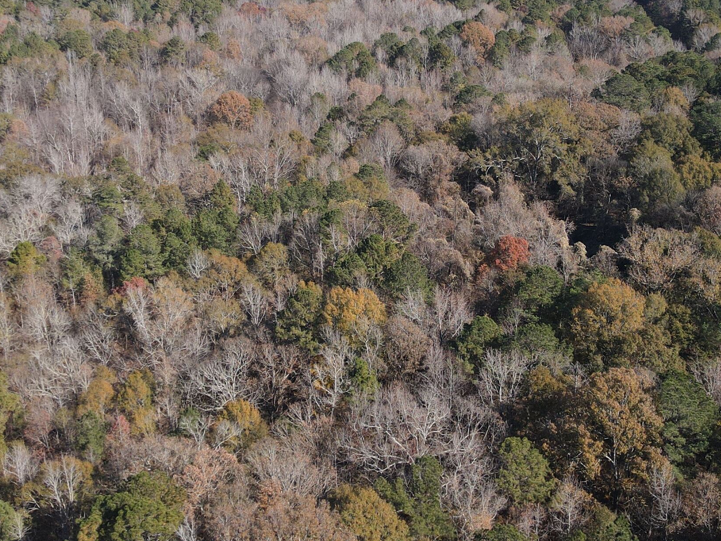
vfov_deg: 31.7
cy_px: 145
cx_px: 357
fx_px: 937
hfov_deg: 42.1
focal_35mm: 45
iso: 100
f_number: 2.8
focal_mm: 4.5
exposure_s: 1/400
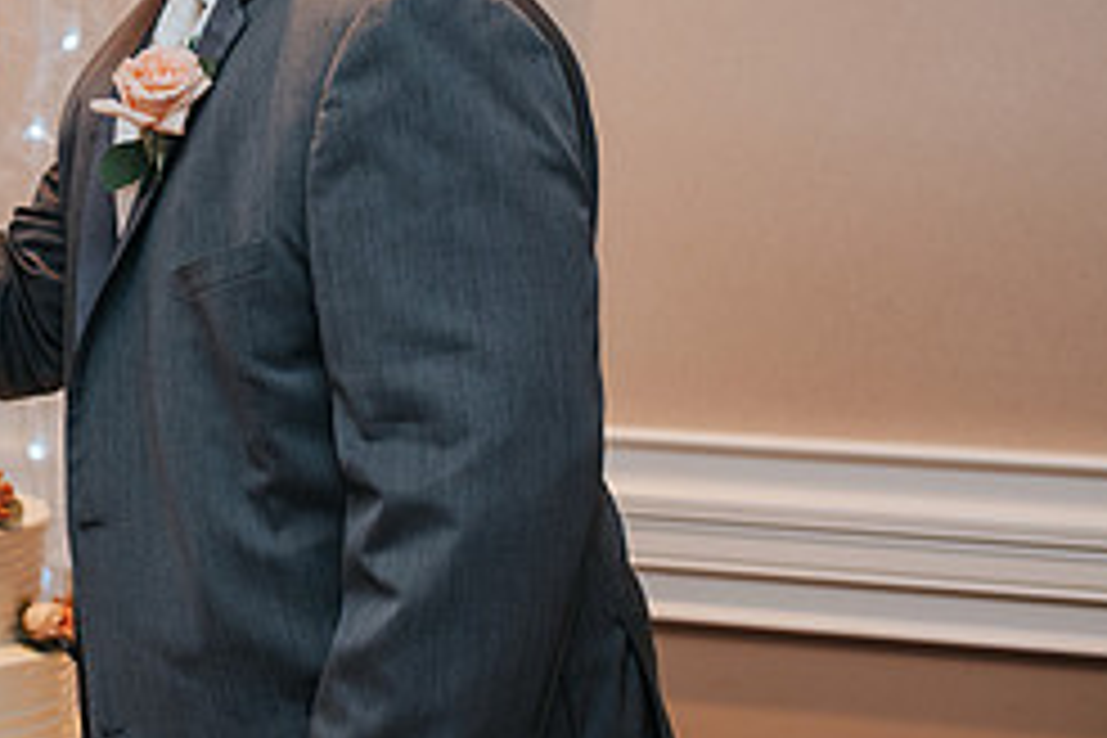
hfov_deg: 22.2
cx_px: -24
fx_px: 2706
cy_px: 190
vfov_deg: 15.5
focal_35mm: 88
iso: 800
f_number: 2.8
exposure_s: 1/160
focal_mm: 35
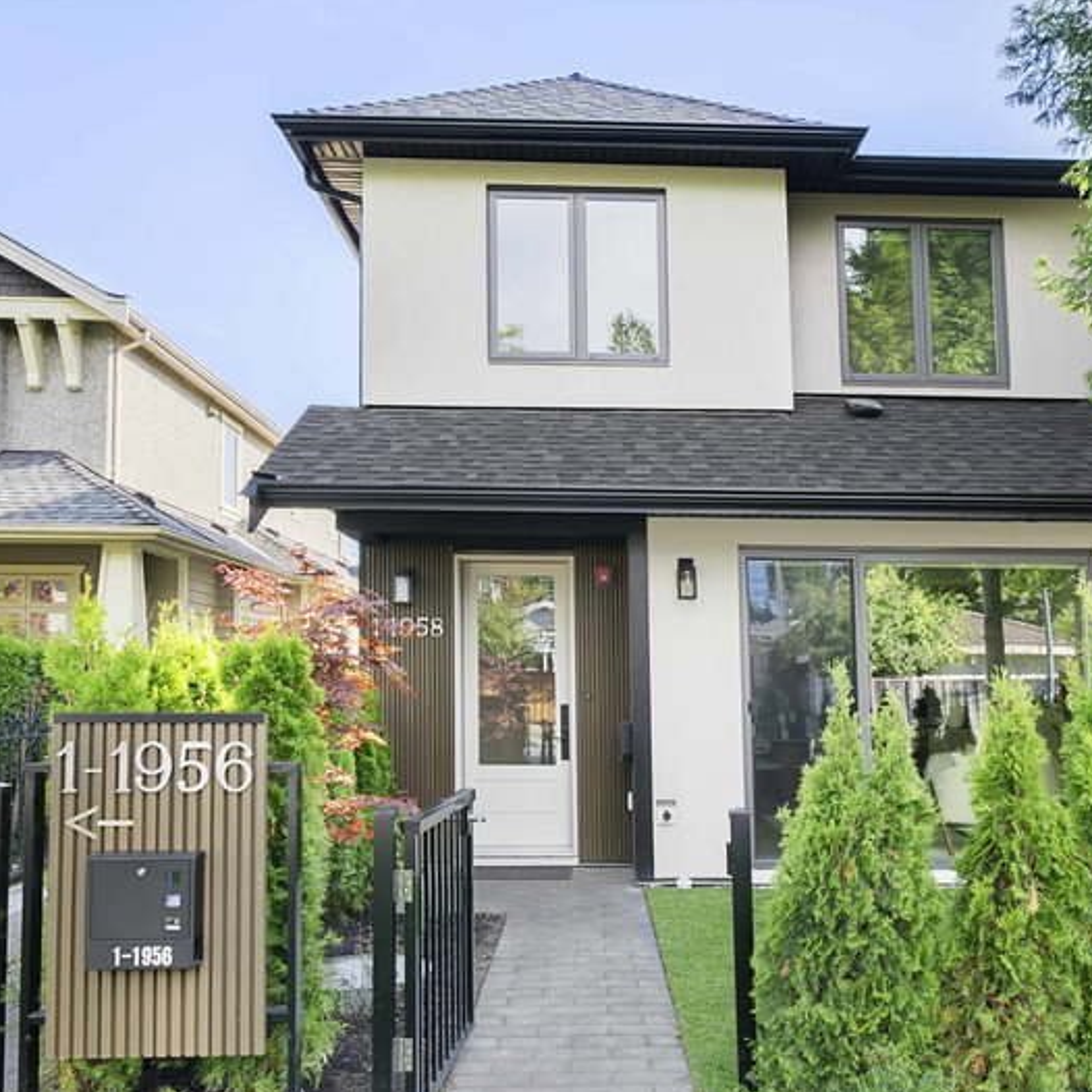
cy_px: 545
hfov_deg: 52.2
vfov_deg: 52.5
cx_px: 656
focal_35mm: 31
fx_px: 1106
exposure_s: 1/30
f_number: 10
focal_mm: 24
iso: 100
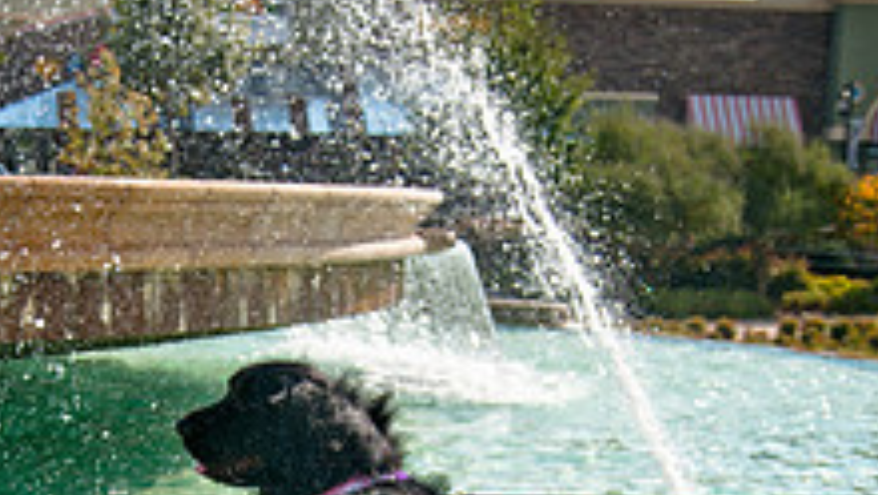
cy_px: 711
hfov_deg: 27.5
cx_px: 365
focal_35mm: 77
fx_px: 1794
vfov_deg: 14.8
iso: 200
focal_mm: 24
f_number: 2.8
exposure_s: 1/3200
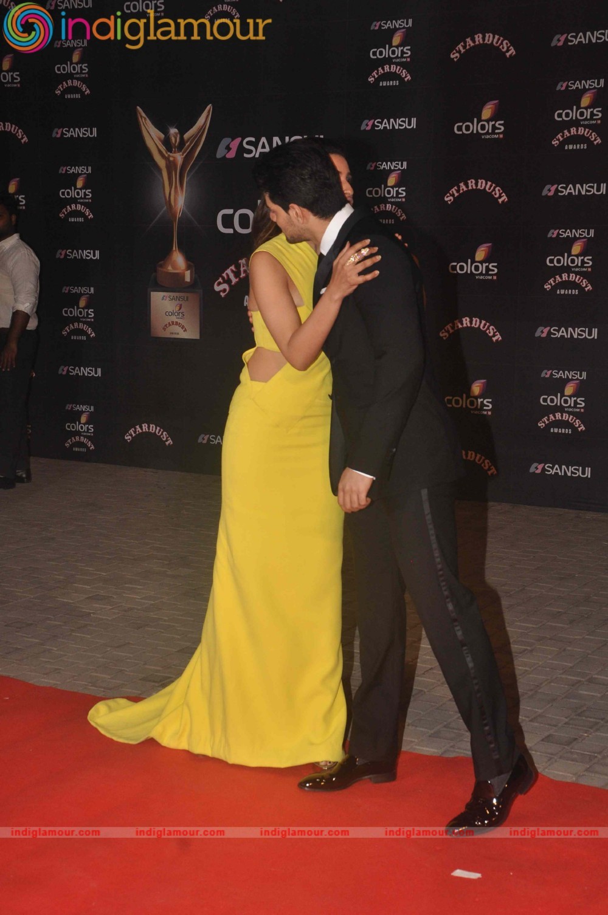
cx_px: 304
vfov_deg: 31.9
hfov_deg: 21.5
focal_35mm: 63
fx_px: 1600
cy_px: 458
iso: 640
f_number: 9
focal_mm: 42
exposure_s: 1/200
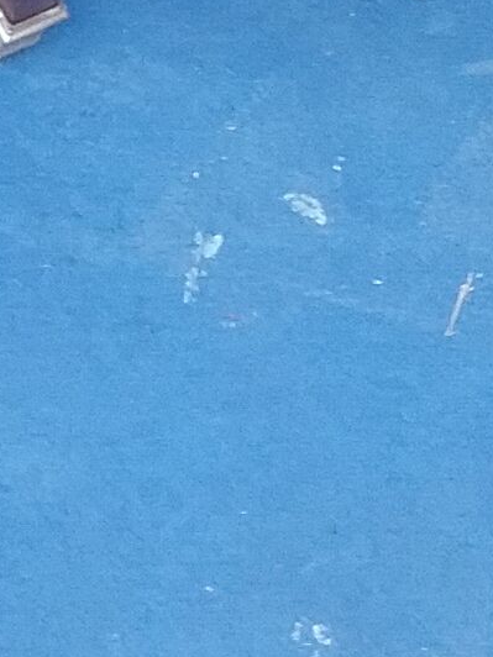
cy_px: -921
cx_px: -646
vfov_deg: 11.0
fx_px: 2867
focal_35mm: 151
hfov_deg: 9.0
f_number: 2.2
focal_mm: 3.3
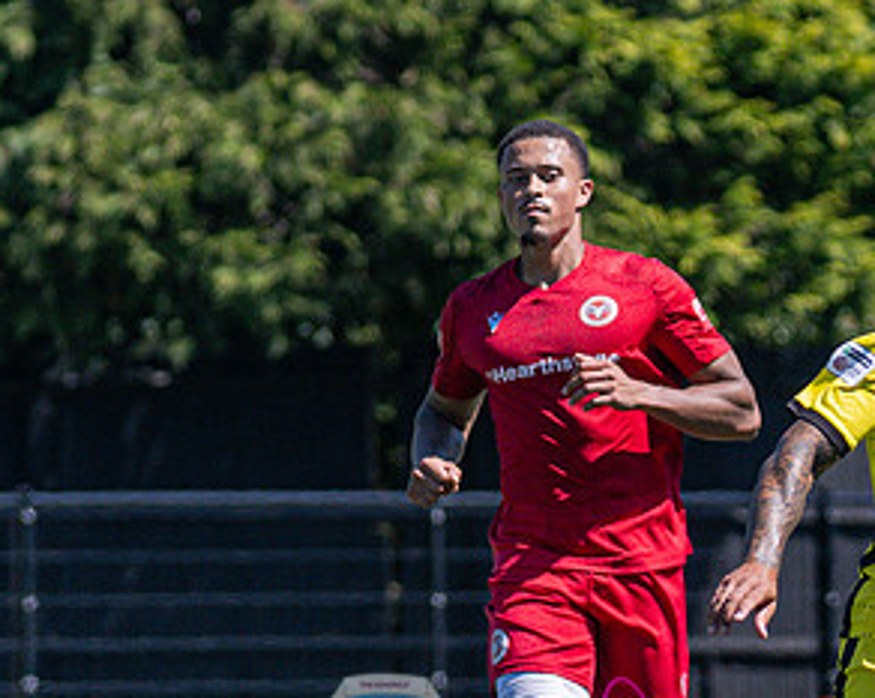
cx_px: 794
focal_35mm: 757
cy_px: 623
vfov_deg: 2.0
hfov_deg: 2.6
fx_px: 19584
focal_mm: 155
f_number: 4
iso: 320
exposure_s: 1/3200
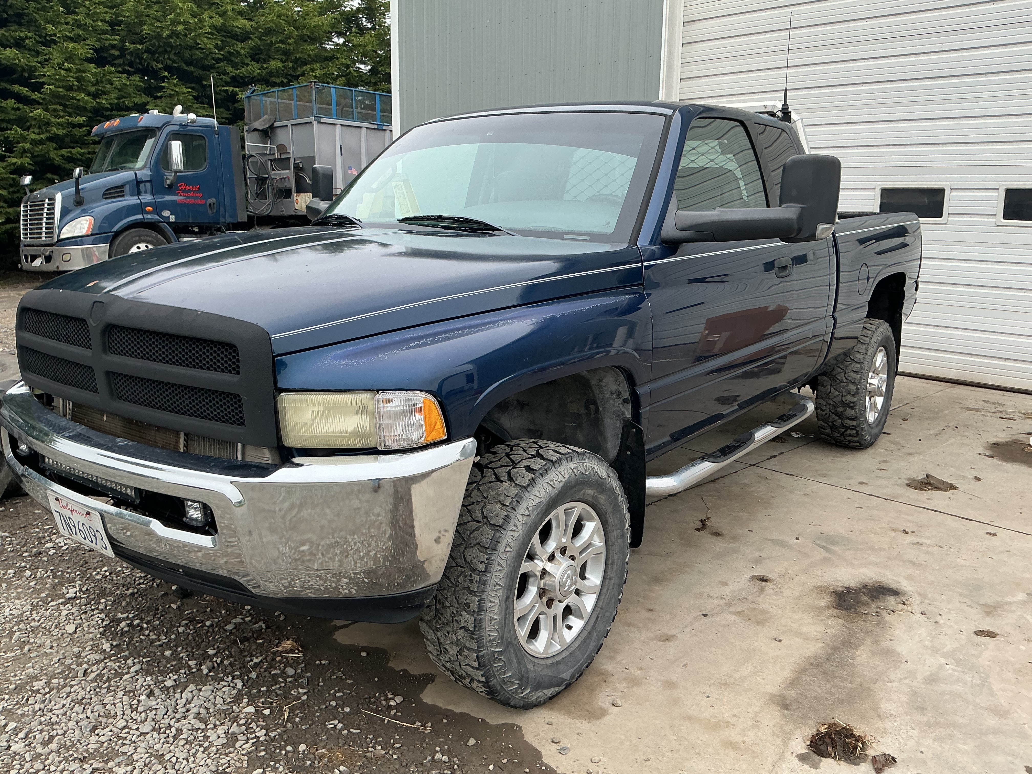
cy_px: 387
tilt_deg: -11.6
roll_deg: -0.5
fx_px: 865
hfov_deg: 61.7
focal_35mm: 29
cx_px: 516
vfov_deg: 48.2
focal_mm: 3
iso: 32
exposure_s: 1/120
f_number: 1.8
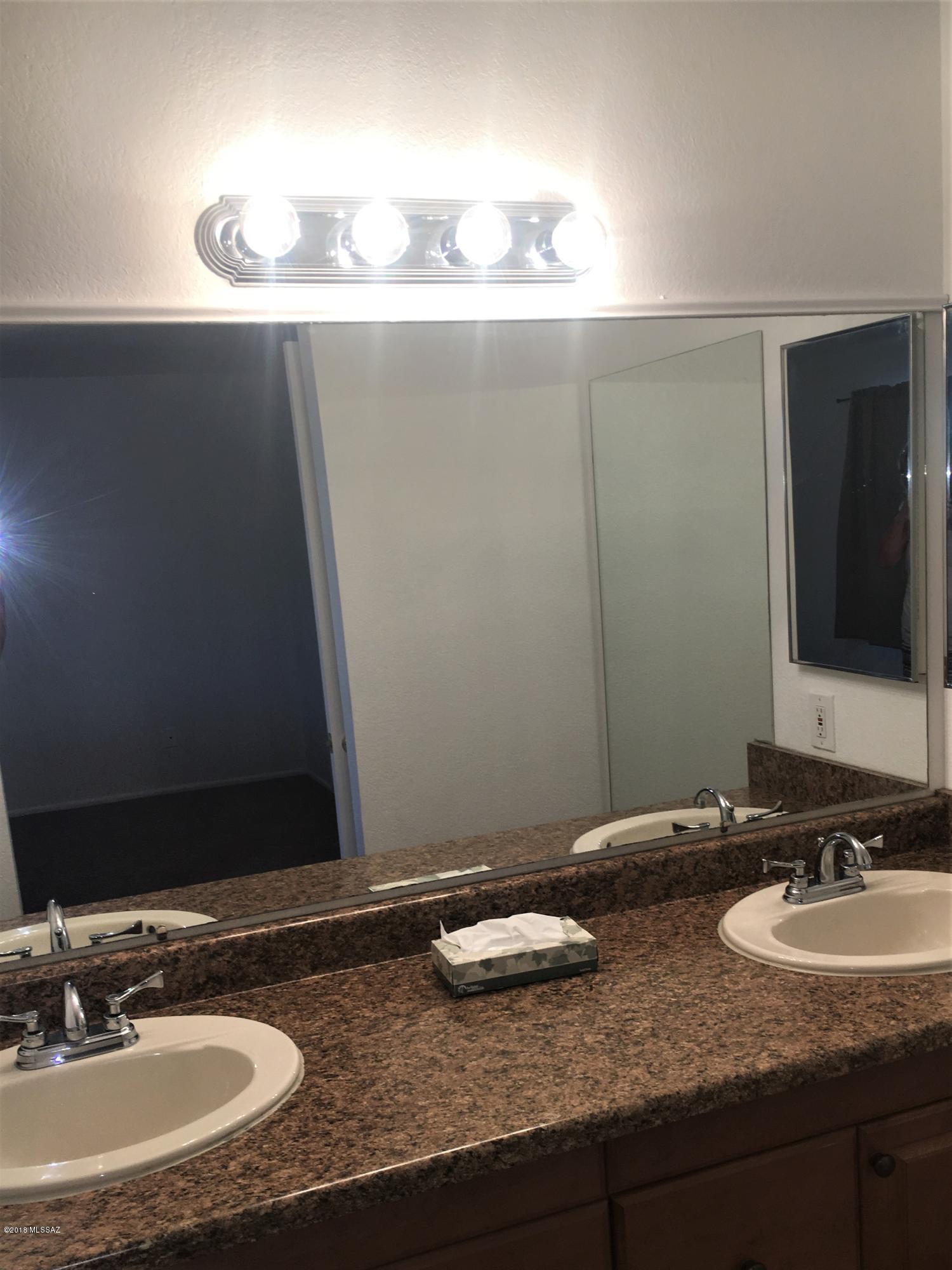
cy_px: 635
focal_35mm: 29
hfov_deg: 48.2
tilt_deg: -10.5
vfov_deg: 61.7
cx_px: 476
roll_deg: +3.9
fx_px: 1063
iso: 25
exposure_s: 1/60
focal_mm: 4.15
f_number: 2.2
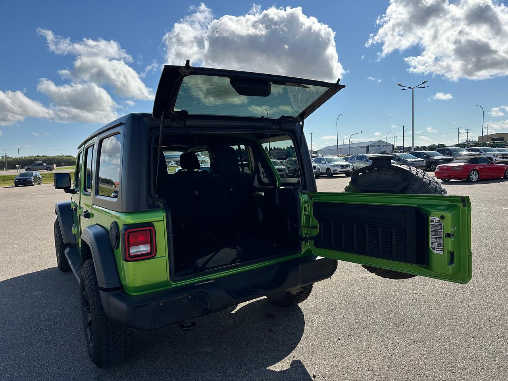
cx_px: 254
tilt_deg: -5.4
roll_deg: +1.8
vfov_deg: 56.8
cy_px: 190
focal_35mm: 24
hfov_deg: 71.6
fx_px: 352
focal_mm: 6.86
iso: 80
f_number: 1.78
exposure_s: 1/6211
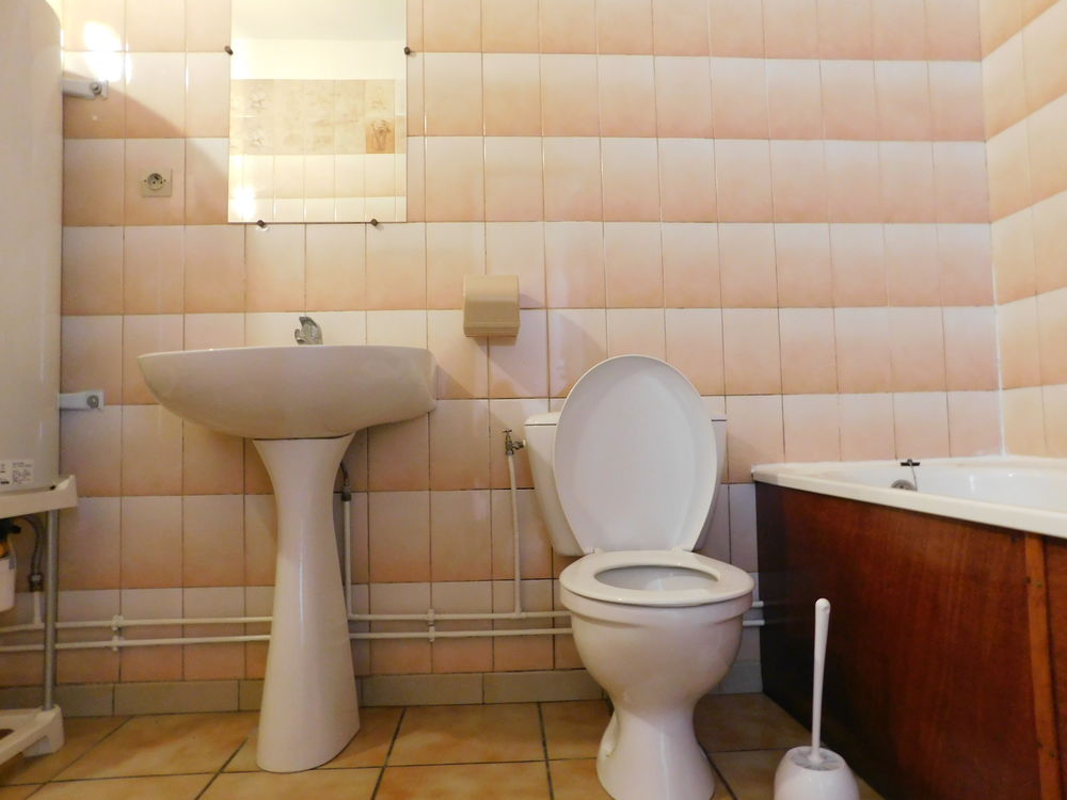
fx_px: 709
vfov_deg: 58.9
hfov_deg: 73.9
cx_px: 534
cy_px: 400
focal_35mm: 23
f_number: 3
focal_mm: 4
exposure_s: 1/8
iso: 400
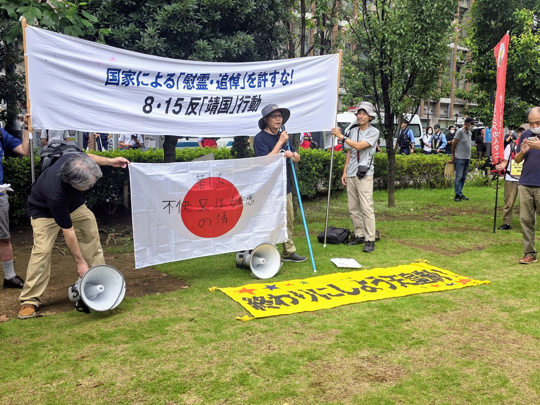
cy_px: 201
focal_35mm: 36
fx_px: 562
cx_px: 311
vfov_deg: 39.7
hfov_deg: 51.2
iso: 40
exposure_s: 1/180
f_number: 1.7
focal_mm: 6.3
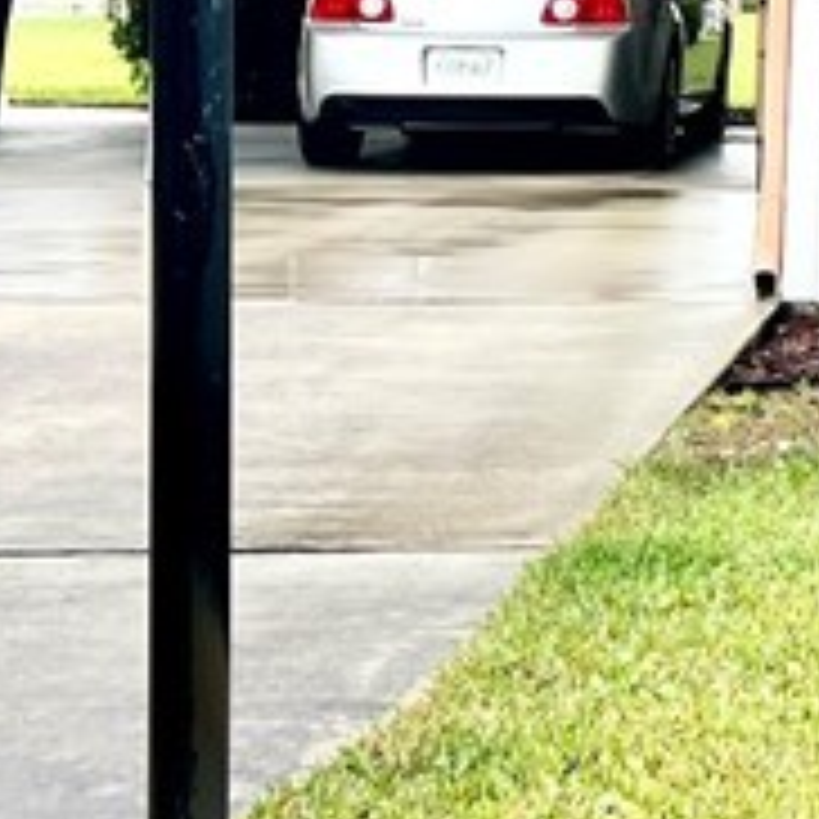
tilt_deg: +3.7
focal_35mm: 129
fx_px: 3453
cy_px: -220
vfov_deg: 13.1
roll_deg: -1.4
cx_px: 1750
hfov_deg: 11.8
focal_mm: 5.7
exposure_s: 1/873
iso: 50
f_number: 1.5
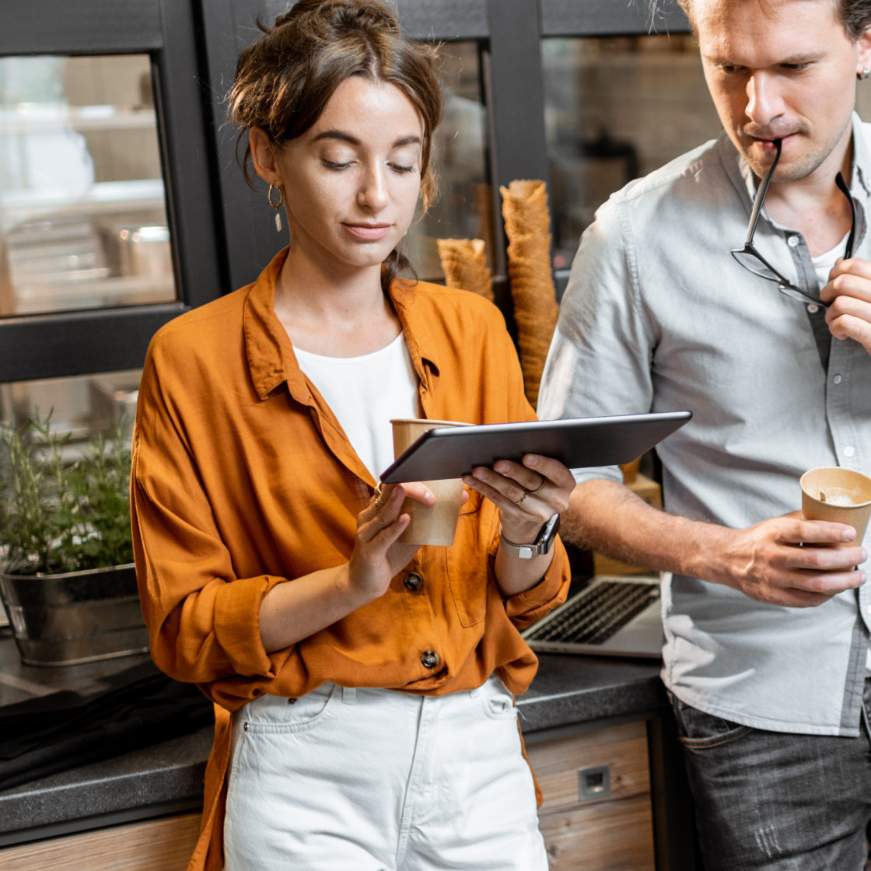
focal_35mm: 68
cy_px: 541
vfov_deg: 25.3
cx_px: 803
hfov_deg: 24.5
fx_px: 1936
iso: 250
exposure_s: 1/200
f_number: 2
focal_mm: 35
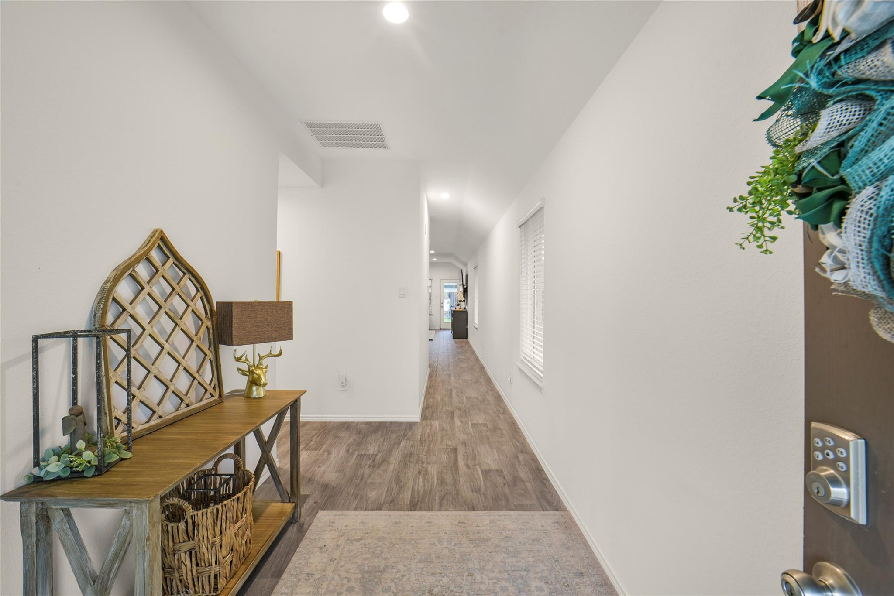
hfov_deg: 104.2
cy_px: 298
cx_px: 447
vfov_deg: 81.2
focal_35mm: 14
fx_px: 348
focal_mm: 14
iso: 500
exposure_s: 1/6
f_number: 11
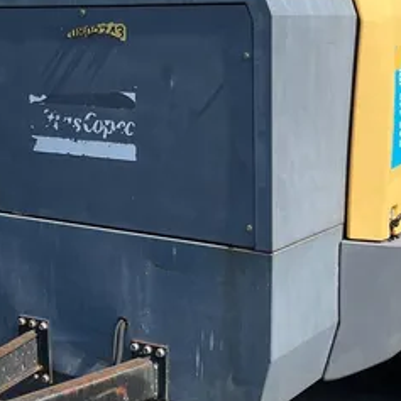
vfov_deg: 24.3
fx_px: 931
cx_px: 162
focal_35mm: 71
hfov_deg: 24.3
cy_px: 246
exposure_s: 1/2309
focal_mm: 5.1
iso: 50
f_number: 1.6
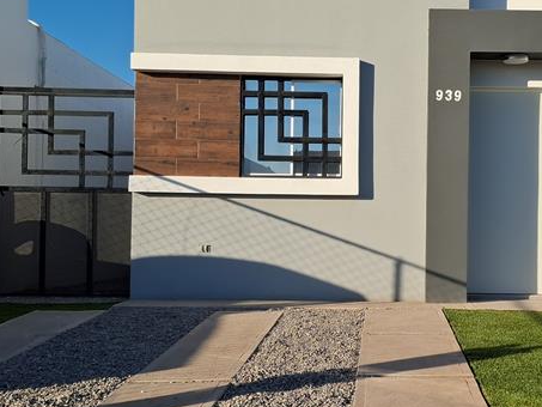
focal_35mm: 52
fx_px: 814
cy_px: 211
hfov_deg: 36.1
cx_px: 400
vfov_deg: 28.0
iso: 50
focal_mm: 5.54
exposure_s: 1/1355
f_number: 1.8
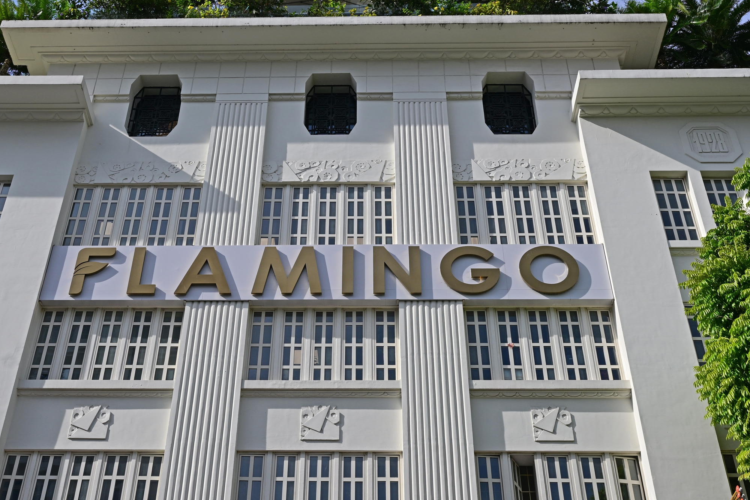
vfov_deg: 29.9
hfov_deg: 43.5
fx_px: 938
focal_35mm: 45
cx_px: 337
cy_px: 243
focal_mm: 24
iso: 100
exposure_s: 1/400
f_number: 8
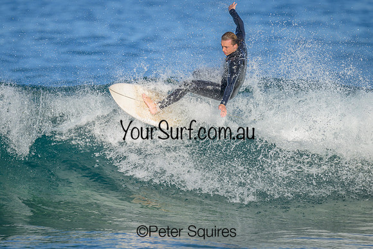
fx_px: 8535
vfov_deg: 1.7
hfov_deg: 2.5
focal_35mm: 824
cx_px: 181
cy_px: 128
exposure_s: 1/2000
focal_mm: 800
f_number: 6.3
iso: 320
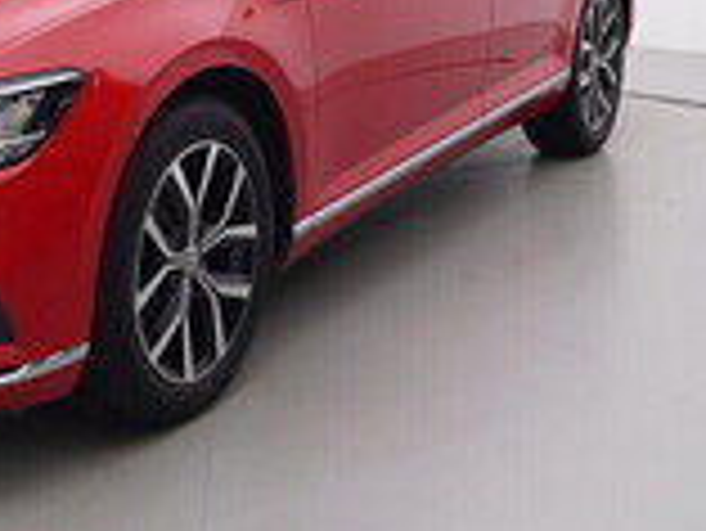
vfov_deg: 19.1
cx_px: 227
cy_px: 47
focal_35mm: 76
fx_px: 1545
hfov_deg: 25.6
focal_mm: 15
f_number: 5
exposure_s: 1/80
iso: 200
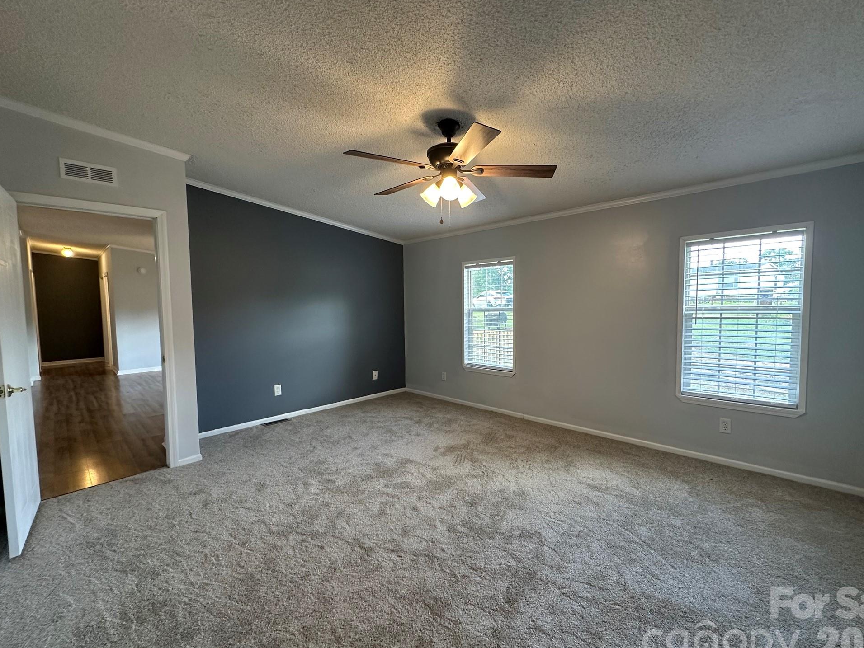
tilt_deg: -2.9
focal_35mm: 15
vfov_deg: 81.8
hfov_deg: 98.1
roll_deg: +0.1
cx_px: 452
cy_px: 329
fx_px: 374
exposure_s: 1/60
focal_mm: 2.22
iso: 200
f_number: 2.2
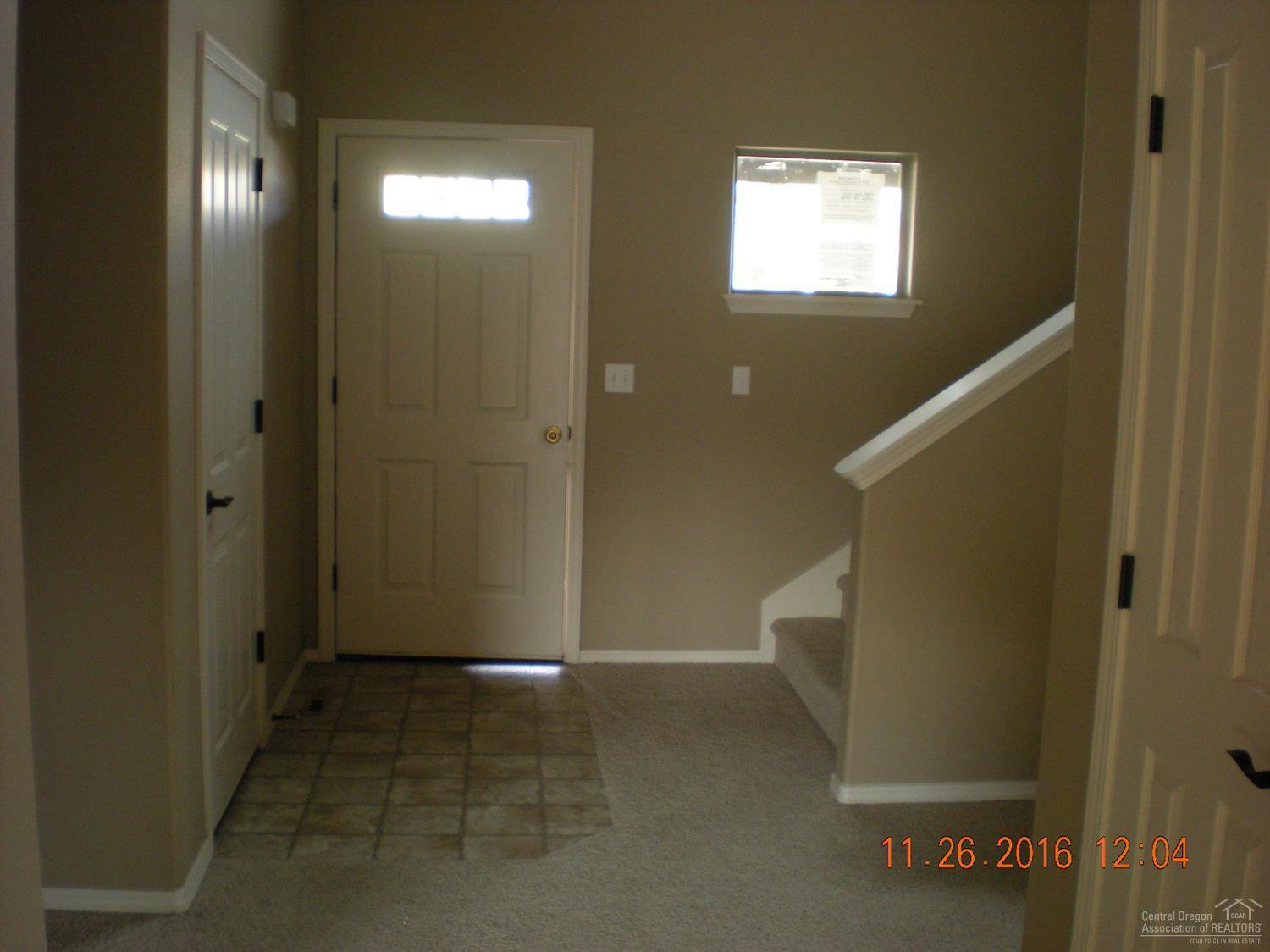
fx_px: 1394
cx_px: 635
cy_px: 476
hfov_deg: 49.0
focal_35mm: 38
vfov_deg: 37.7
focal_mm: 6.3
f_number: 3.1
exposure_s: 1/32.3
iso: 200
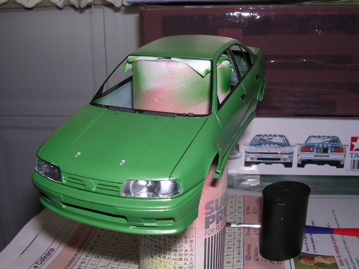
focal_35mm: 38
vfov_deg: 37.7
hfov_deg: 49.0
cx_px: 180
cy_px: 134
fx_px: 394
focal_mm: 5.8
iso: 100
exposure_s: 1/60.1
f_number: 5.6
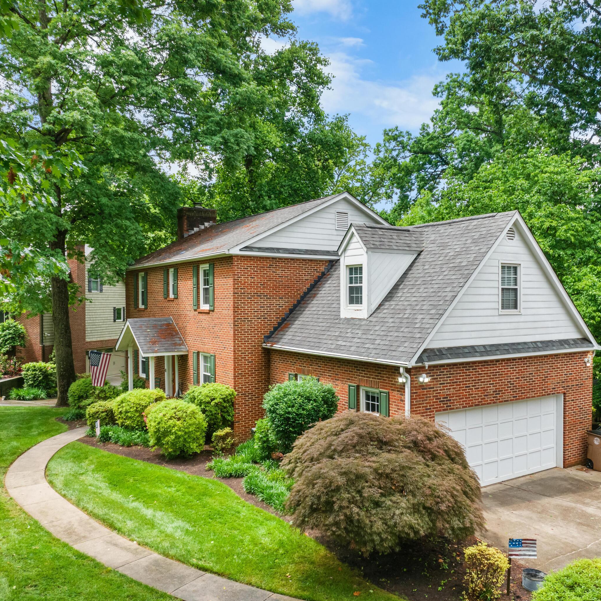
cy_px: 327
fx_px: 609
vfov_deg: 52.5
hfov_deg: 52.2
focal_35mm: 31
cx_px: 362
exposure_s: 1/160
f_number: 2.8
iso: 400
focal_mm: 12.29
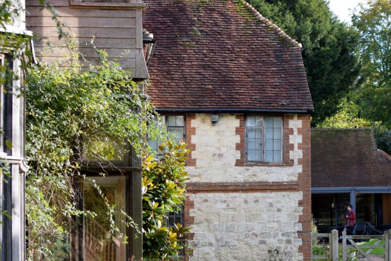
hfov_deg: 20.2
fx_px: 1096
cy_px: 199
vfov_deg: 13.5
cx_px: 231
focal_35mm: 101
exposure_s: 1/1000
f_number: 4
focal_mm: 35
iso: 450
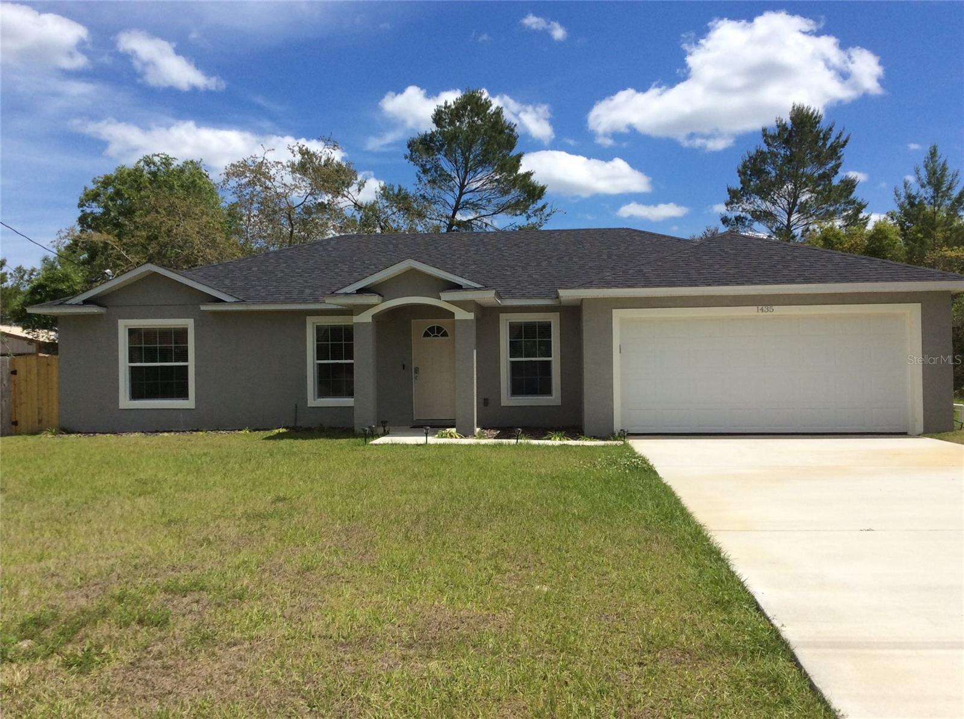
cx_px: 482
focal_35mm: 32
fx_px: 890
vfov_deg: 44.0
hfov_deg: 56.9
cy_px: 360
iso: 32
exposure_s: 1/2488
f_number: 2.4
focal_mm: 3.3
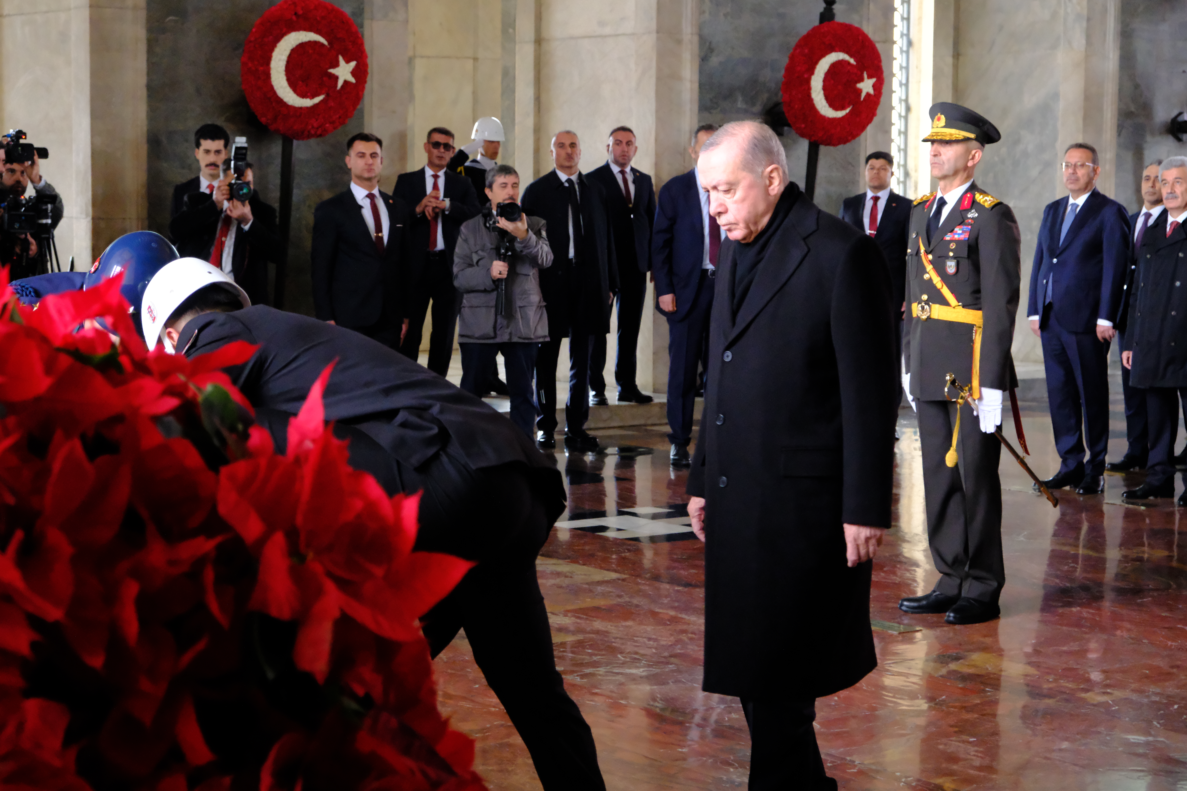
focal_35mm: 73
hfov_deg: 27.7
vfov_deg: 18.7
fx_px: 2407
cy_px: 396
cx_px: 594
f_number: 6.4
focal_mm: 48.4
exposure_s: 1/75
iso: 10000
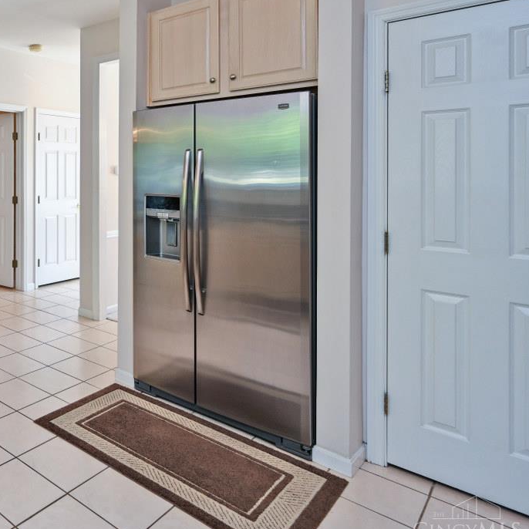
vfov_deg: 59.4
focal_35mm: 26
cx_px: -47
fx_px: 450
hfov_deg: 46.1
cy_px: 171
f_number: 4
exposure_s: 1/60
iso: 200
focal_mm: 14
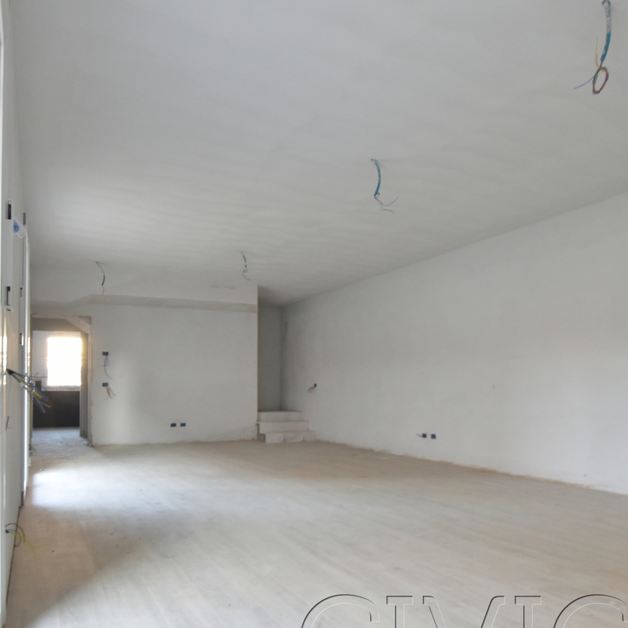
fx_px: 493
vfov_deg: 64.4
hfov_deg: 65.0
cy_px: 377
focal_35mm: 24
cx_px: 300
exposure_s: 1/15
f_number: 6.3
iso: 720
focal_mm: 10
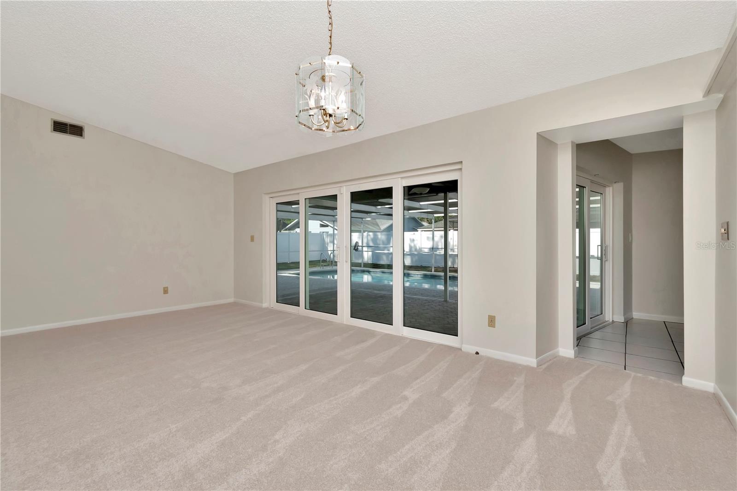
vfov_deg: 77.3
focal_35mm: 15
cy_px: 246
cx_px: 368
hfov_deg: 100.4
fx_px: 307
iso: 500
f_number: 11
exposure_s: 1/200
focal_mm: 10
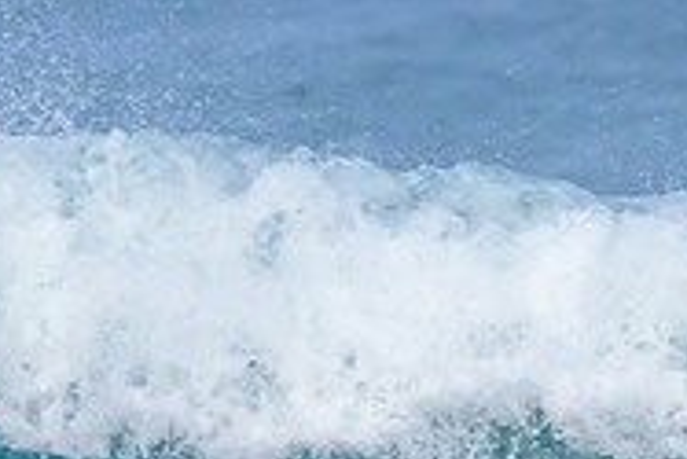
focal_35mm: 2509
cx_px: -219
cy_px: 572
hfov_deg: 0.8
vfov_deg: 0.5
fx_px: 47916
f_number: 11
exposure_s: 1/1600
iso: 1250
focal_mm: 580
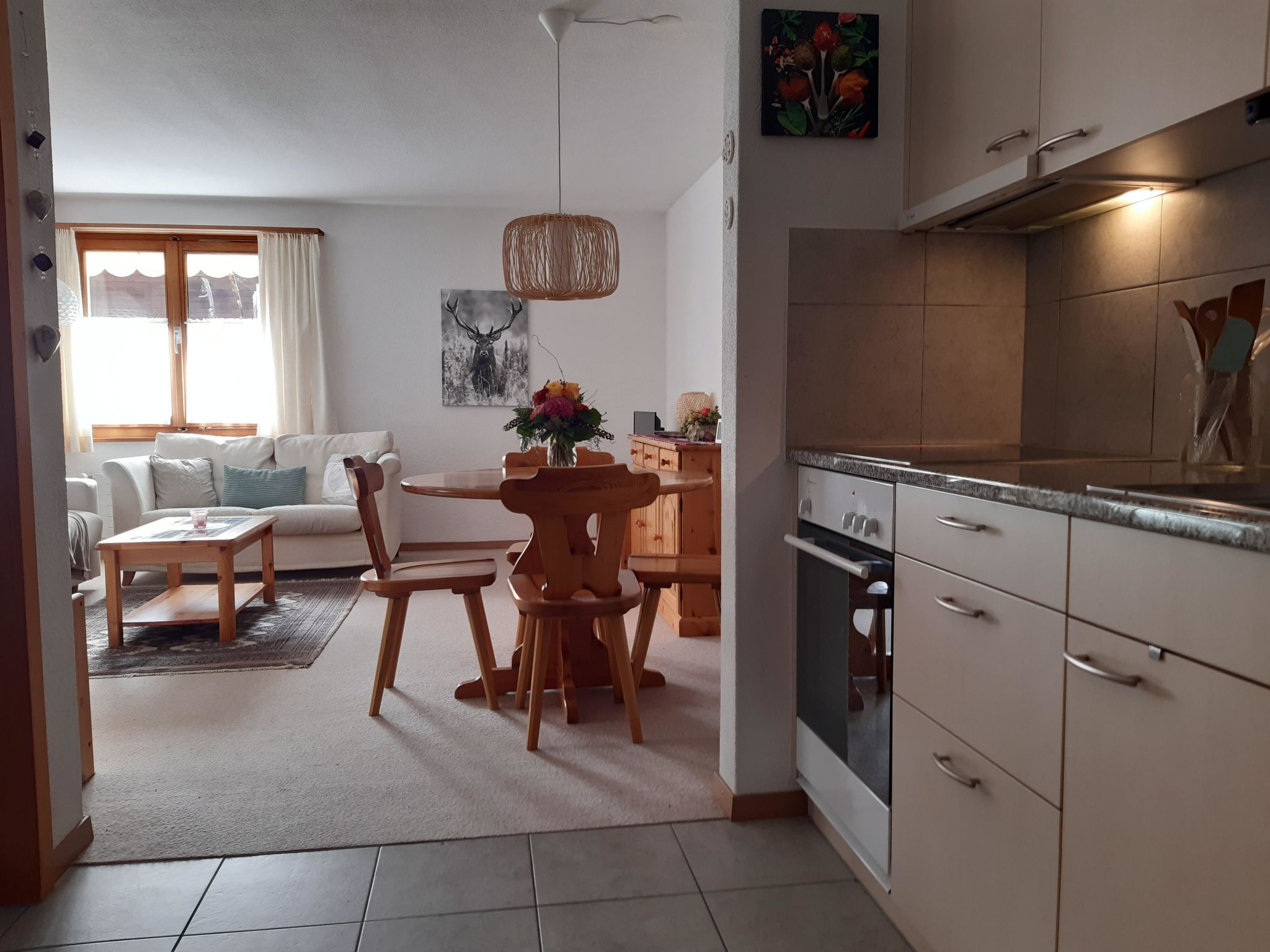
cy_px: 476
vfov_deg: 53.1
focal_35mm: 26
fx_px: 954
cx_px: 635
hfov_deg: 67.3
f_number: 1.7
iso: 64
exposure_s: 1/50
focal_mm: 3.92
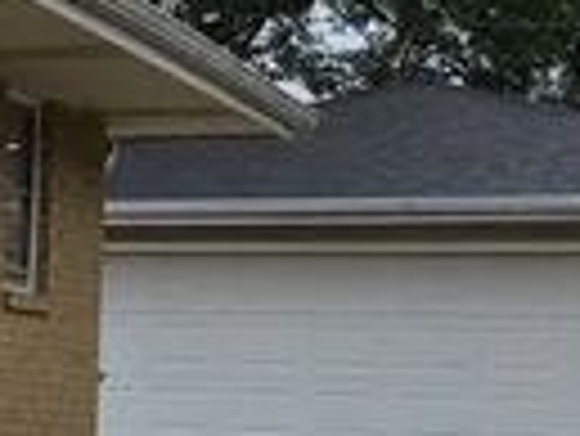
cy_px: 378
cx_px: -1304
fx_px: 3052
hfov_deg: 8.6
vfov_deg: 8.2
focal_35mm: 182
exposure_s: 1/1765
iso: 80
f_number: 1.7
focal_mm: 6.3
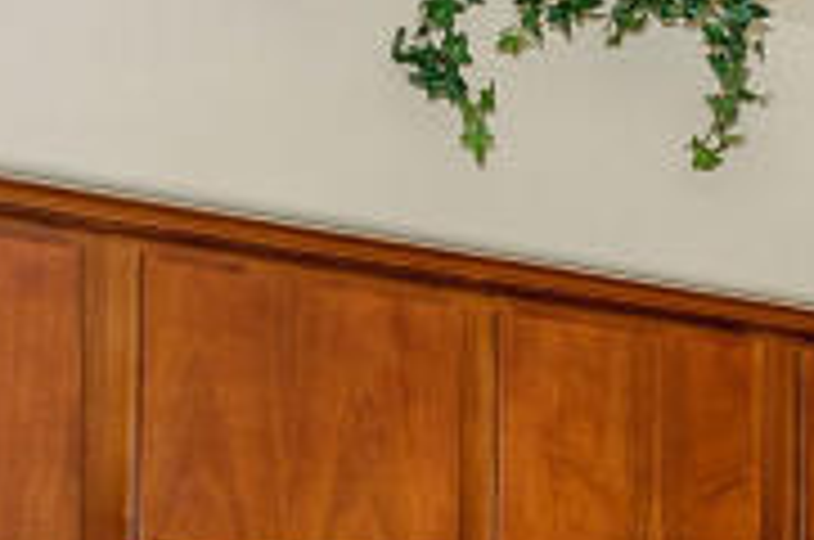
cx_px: 1648
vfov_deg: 13.6
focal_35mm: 96
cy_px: 747
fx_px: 2167
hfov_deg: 16.2
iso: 320
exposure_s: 1/80
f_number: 5.6
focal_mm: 10
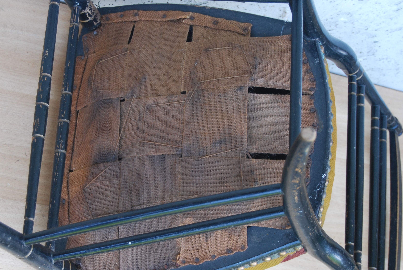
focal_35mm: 78
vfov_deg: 17.5
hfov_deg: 25.9
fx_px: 874
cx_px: 163
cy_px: 146
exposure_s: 1/40
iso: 200
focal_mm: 42
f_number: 5.3
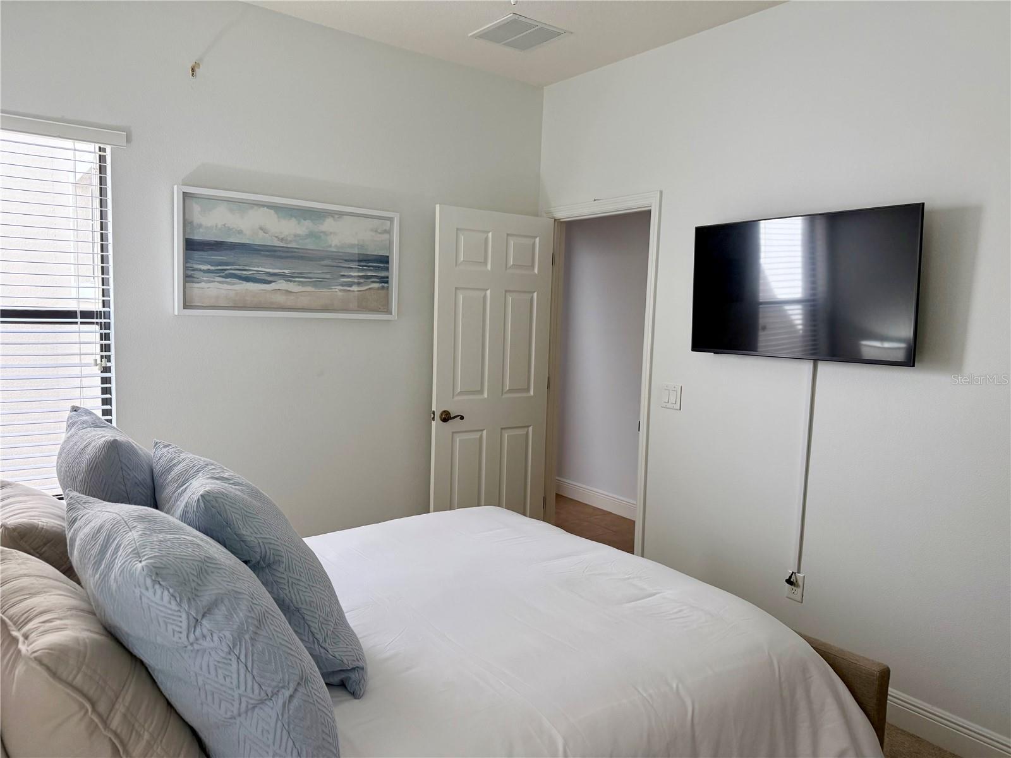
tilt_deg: -5.3
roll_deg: -2.1
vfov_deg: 56.8
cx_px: 506
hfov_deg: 71.6
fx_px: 701
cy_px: 379
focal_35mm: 24
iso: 200
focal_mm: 6.76
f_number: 1.78
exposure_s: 1/204
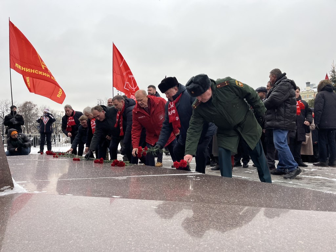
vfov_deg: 53.1
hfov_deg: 67.3
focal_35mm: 26
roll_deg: +1.0
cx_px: 168
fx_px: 252
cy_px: 126
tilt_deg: +2.2
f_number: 1.6
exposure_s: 1/399
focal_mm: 5.1
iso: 50
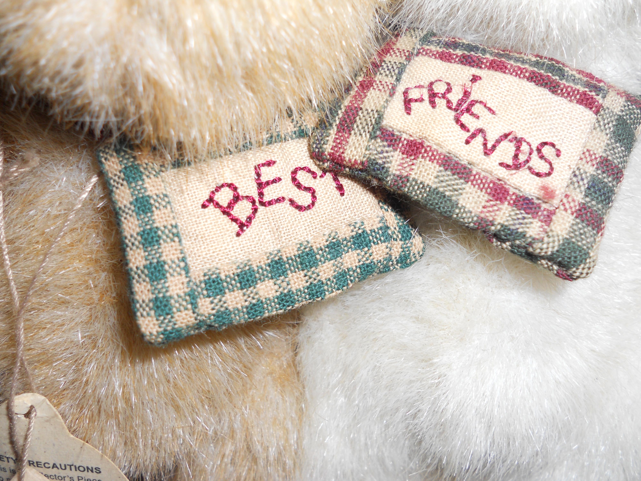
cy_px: 240
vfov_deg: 44.2
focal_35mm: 32
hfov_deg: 56.8
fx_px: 593
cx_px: 320
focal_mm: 5.8
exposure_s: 1/25
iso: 80
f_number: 8.8
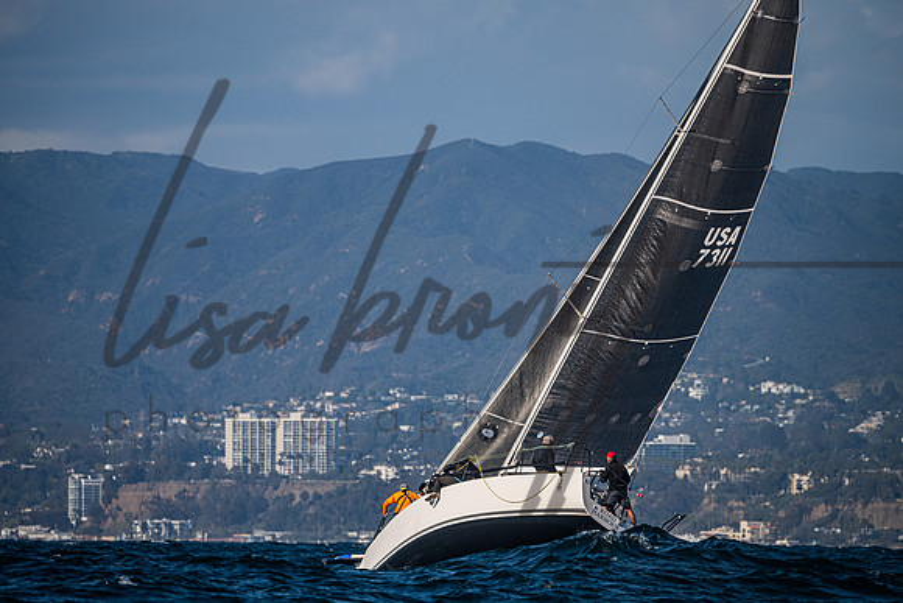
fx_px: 10753
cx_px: 452
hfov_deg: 4.8
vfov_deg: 3.2
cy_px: 302
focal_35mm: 429
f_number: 6.3
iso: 320
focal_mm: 400
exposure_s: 1/5000
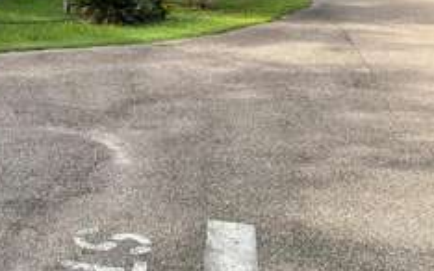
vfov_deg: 19.5
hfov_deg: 30.8
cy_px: -43
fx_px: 745
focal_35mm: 63
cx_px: 33
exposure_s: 1/227
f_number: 1.8
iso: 16
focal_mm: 3
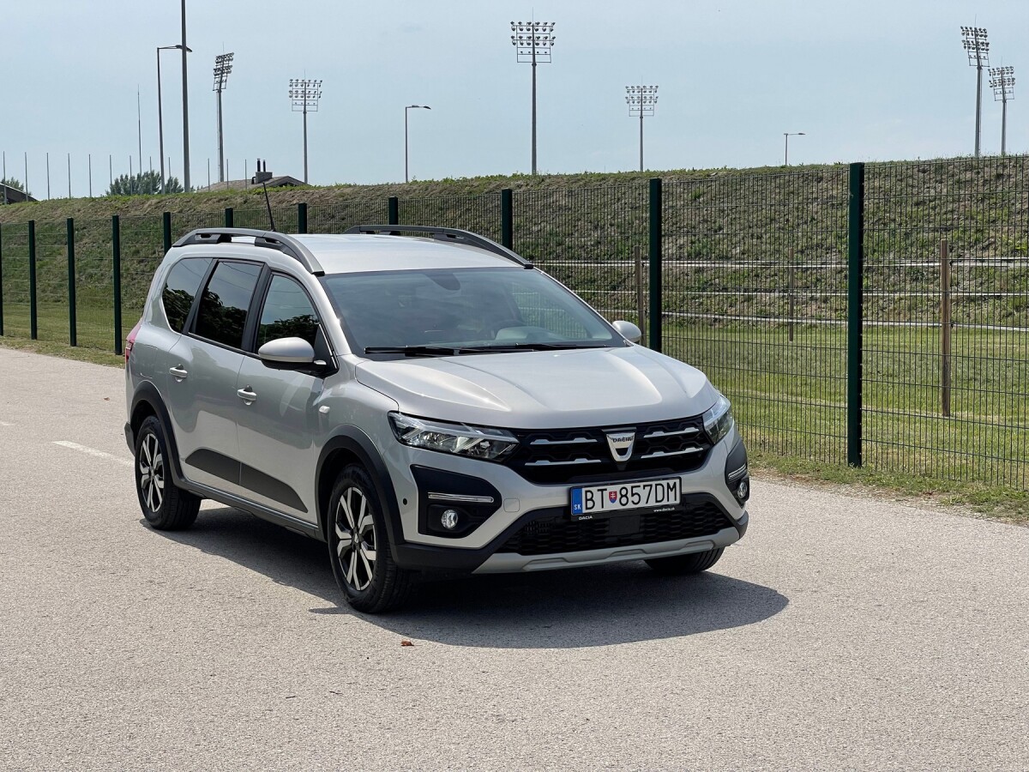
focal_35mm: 64
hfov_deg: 30.3
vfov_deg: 22.9
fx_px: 1902
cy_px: 386
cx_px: 514
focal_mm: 7.5
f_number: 2.2
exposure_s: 1/2222
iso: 20
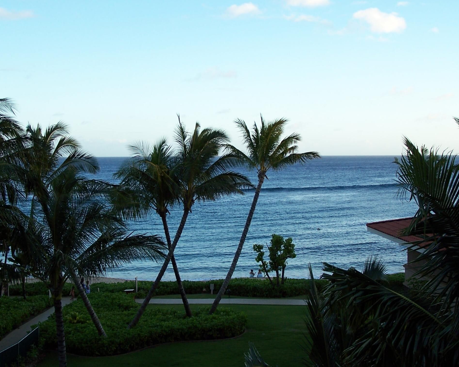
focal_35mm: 54
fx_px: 733
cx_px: 213
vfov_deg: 28.1
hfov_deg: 34.7
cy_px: 182
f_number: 3.2
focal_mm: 8.5
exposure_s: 1/180
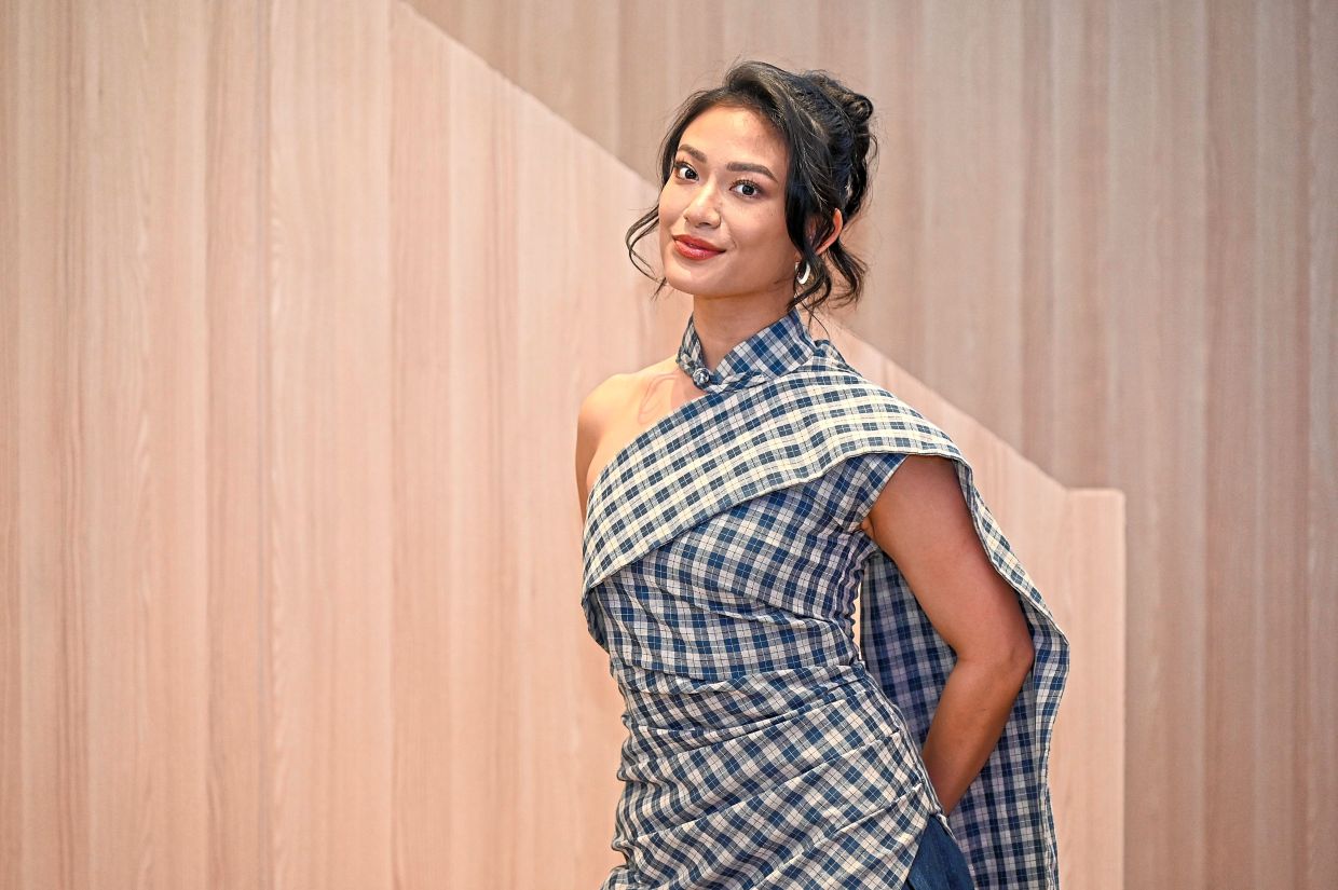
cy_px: 445
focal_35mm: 105
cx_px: 669
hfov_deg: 19.5
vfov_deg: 13.0
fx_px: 3900
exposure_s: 1/100
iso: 2500
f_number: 4
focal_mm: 105
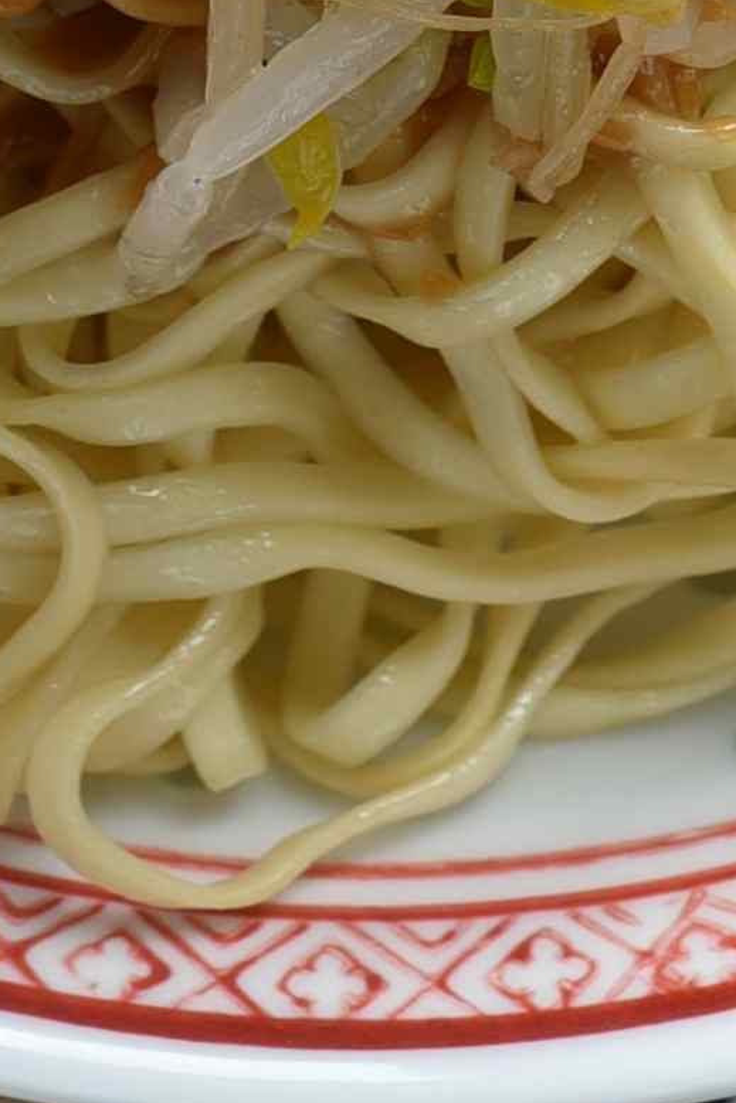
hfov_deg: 4.7
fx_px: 8889
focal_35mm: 290
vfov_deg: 6.7
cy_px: -1489
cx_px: 420
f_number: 8
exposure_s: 1/125
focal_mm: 50
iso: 100
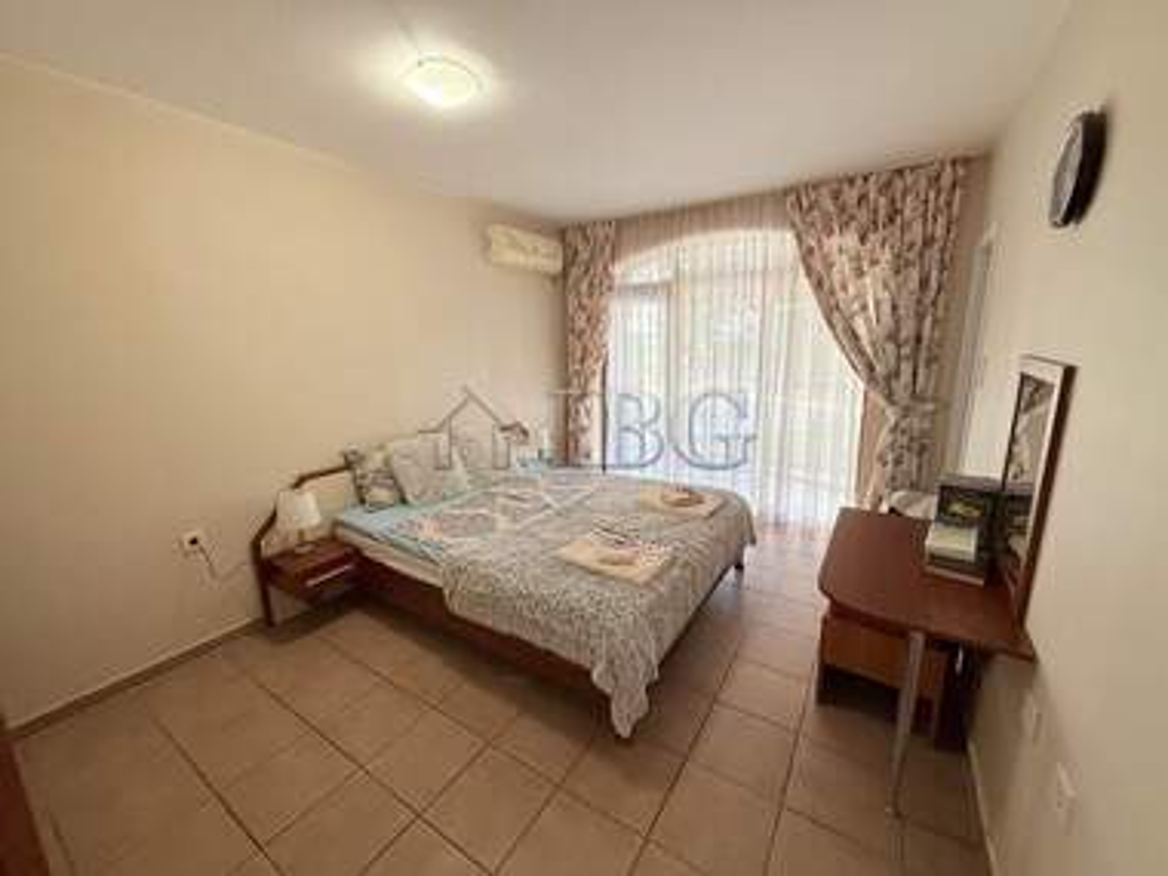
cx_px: 584
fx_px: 472
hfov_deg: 102.1
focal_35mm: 14
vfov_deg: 85.7
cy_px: 438
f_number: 2.2
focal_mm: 2.22
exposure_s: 1/99
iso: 160
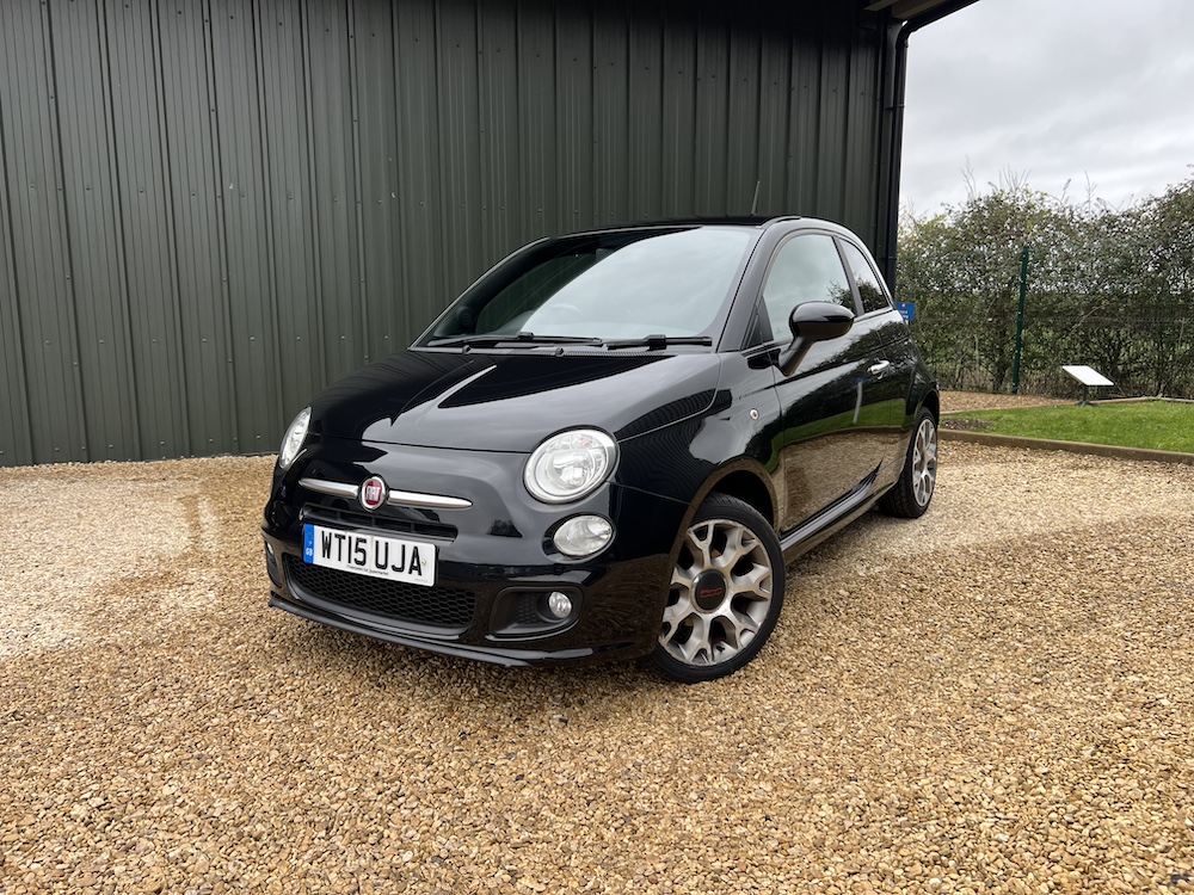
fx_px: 897
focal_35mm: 26
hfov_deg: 67.3
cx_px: 597
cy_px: 448
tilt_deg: -10.5
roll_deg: -0.1
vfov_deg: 53.1
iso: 50
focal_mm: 5.7
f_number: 1.5
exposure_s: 1/404
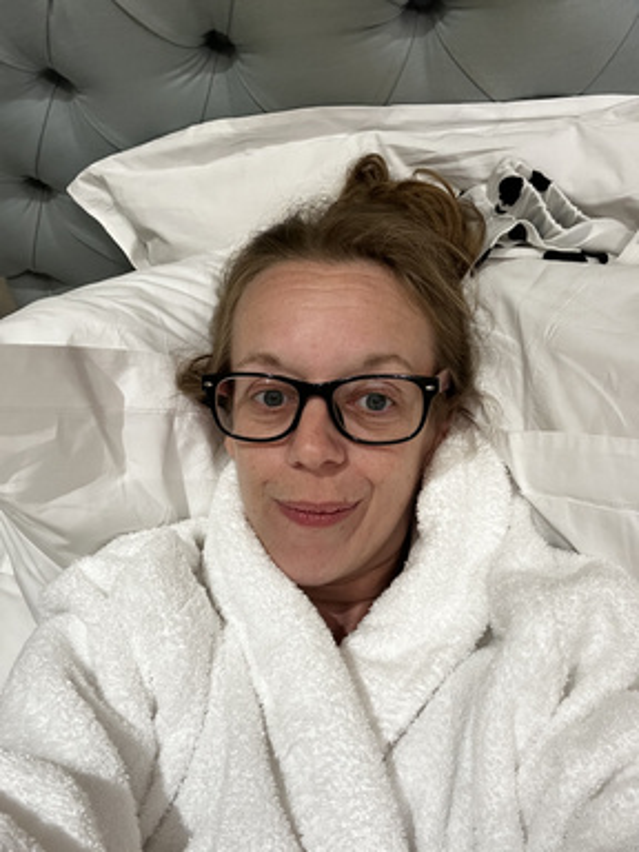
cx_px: 320
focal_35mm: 30
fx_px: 738
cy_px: 426
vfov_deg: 60.0
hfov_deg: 46.8
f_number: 1.9
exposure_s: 1/50
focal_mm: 2.69
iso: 250
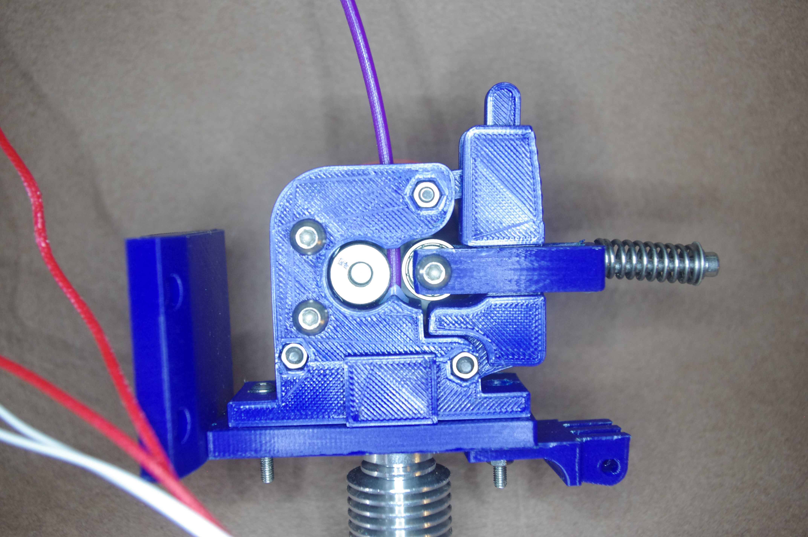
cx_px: 404
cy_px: 268
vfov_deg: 31.8
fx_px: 942
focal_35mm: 42
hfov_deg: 46.4
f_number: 5
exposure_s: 1/60
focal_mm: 28.13
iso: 1600
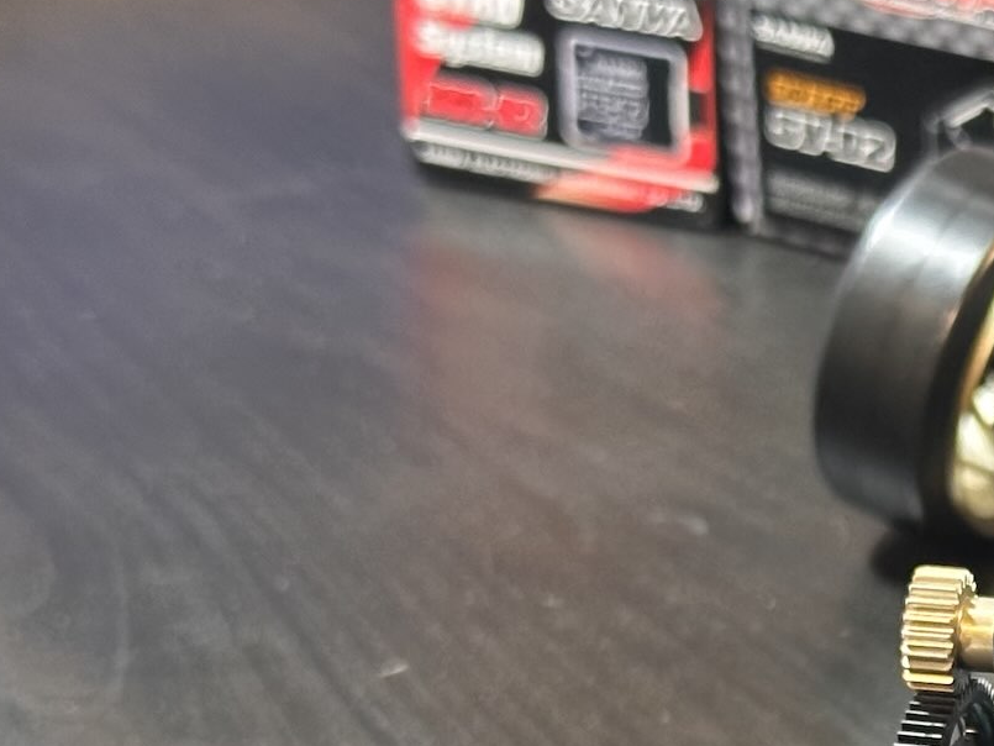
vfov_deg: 9.8
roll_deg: -1.4
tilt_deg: -27.1
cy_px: 922
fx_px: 4279
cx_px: 1292
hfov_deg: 12.8
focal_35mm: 149
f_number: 1.78
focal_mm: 6.86
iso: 400
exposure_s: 1/25
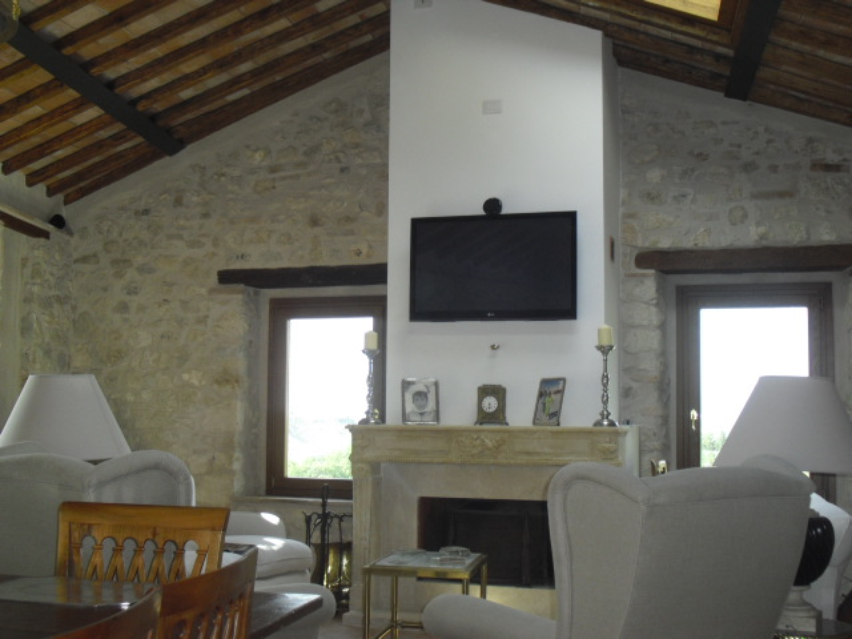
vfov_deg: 32.9
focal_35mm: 44
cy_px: 320
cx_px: 426
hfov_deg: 42.9
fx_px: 1083
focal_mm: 7.7
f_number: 3.4
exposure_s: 1/125
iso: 200
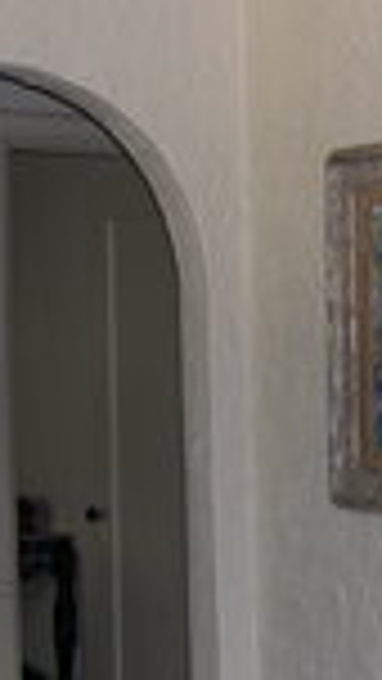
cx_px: 452
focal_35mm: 97
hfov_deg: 12.2
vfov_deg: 21.9
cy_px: 455
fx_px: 1746
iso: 100
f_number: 2.8
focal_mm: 8
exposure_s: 1/60
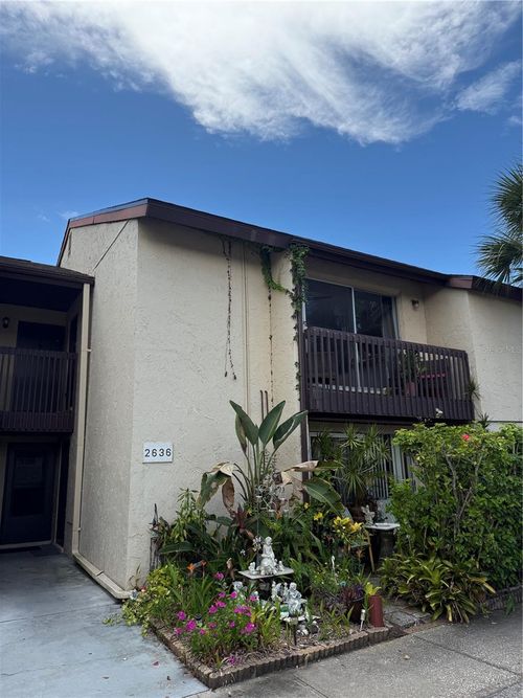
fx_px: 484
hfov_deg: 56.8
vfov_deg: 71.6
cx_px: 262
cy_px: 349
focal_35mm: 24
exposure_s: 1/3021
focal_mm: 6.76
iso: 100
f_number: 1.78
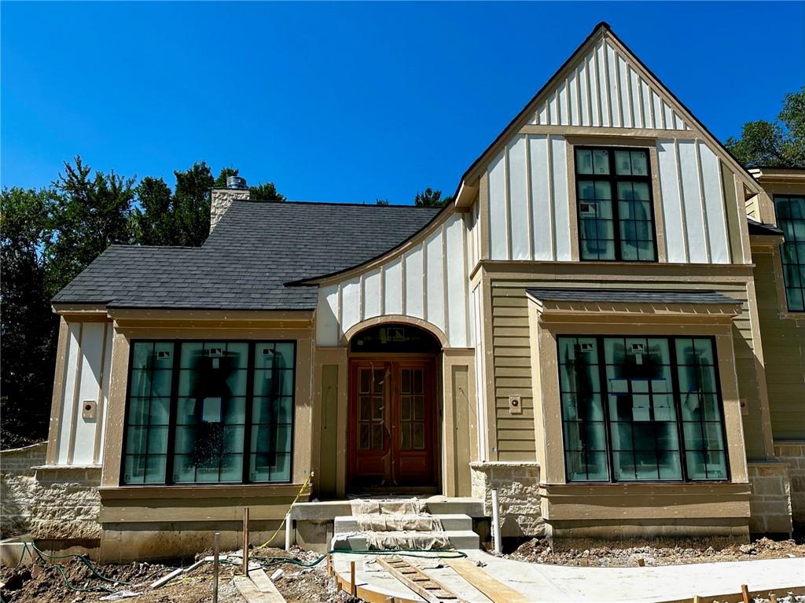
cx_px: 402
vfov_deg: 56.8
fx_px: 558
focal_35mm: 24
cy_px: 302
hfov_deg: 71.6
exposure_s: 1/4762
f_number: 1.78
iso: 80
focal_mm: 6.86
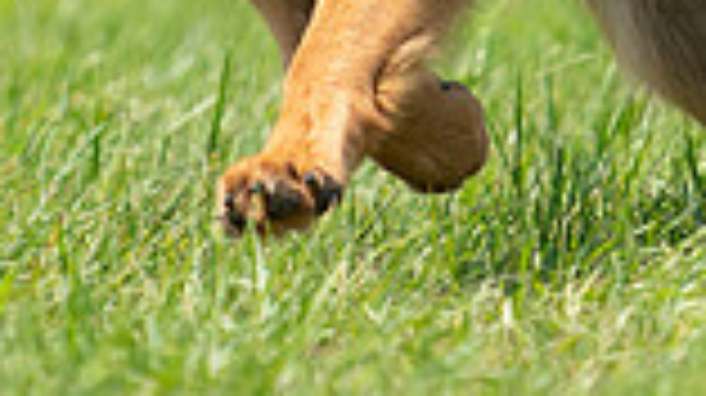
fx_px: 29011
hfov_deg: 1.4
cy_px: -205
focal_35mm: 1551
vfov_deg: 0.8
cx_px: 630
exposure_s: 1/4000
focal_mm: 400
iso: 1250
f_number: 6.3
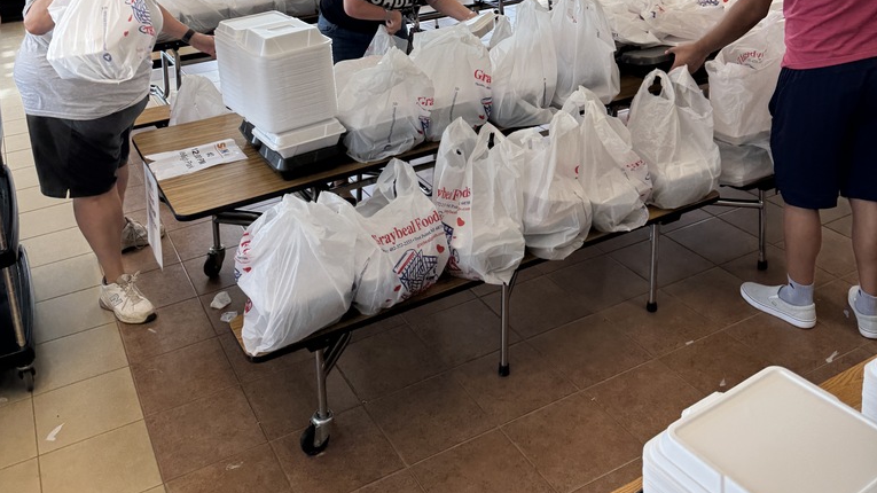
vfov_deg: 31.6
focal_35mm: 35
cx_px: 438
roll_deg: +4.1
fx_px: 814
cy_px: 22
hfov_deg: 56.6
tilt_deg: -12.5
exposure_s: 1/128
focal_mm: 6.76
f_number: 1.78
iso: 50
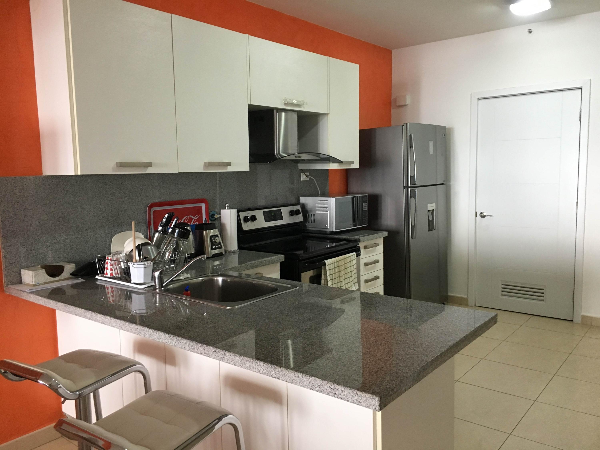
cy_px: 225
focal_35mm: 29
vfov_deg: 48.2
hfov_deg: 61.7
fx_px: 503
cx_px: 300
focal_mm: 4.15
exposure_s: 1/30
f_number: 2.2
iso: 125
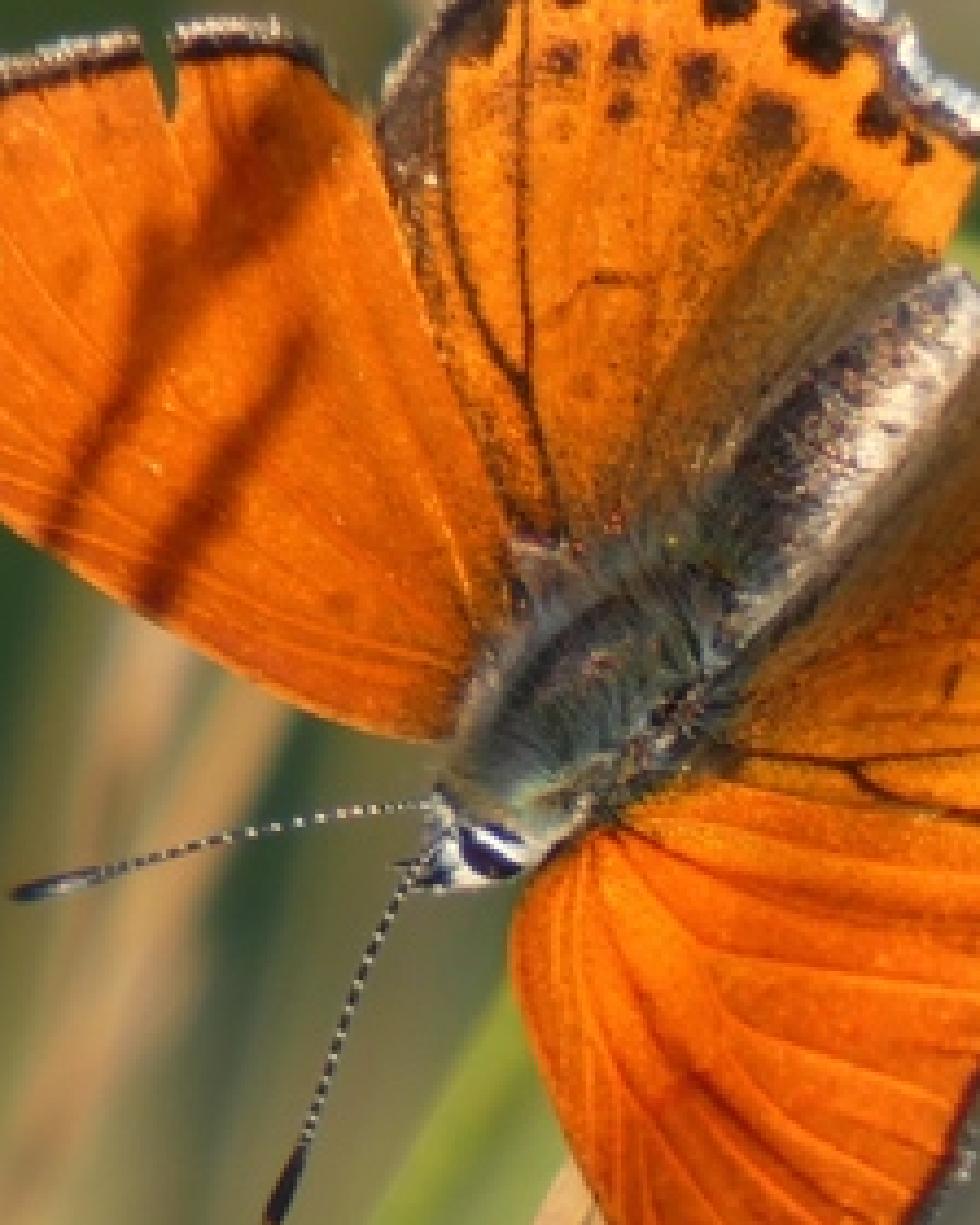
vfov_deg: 0.5
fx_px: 129504
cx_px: 707
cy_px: 569
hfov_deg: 0.4
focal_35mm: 3572
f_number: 5.9
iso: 80
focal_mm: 215
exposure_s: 1/160
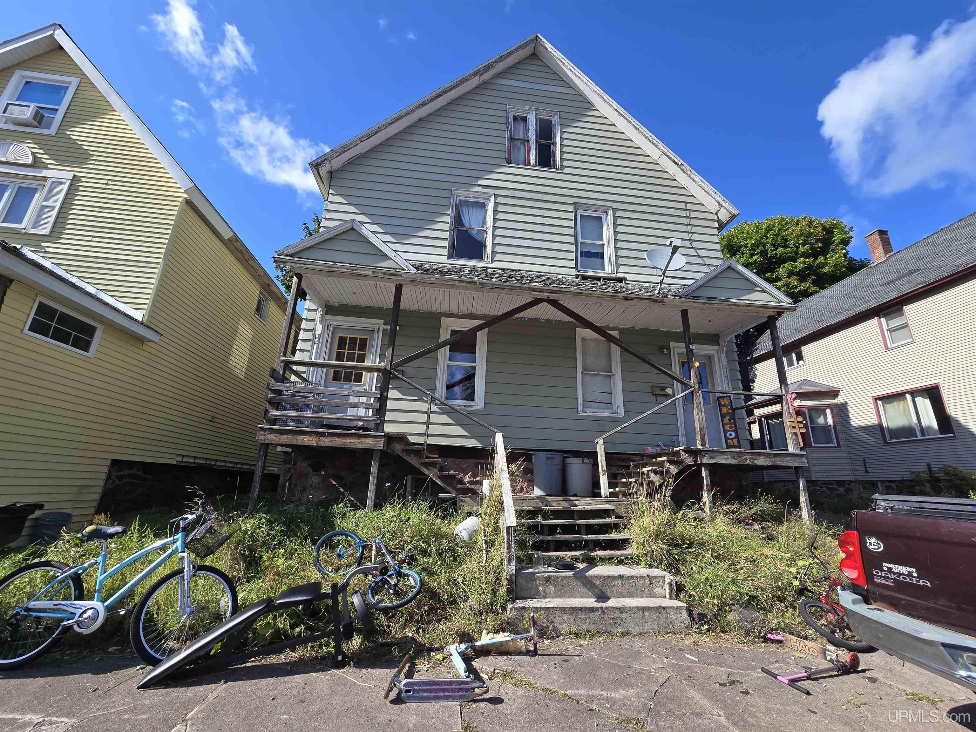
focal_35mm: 13
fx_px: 367
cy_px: 366
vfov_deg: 89.9
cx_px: 488
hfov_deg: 106.2
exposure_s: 1/1380
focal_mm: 2.2
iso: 50
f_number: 2.2
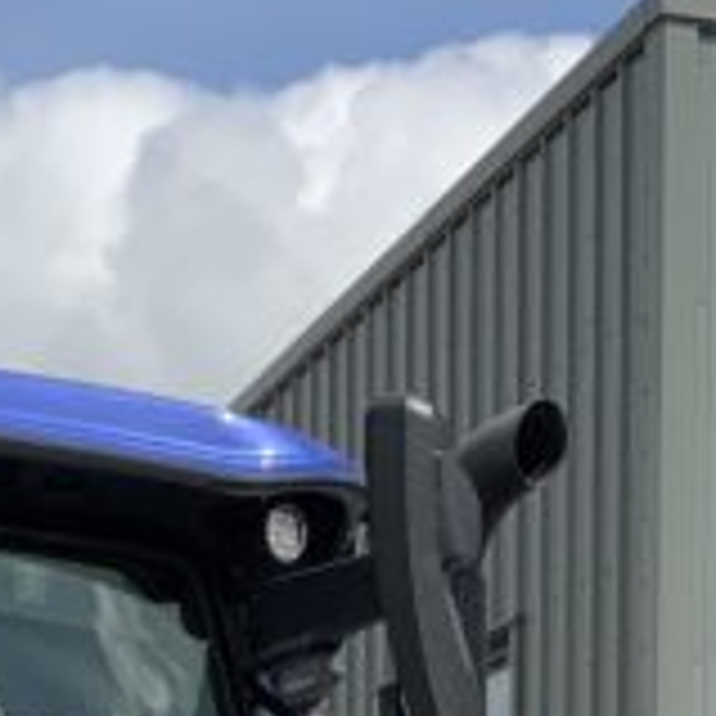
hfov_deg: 10.6
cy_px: 1423
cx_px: 405
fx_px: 3861
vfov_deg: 9.9
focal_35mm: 165
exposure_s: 1/2058
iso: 16
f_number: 1.8
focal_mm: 3
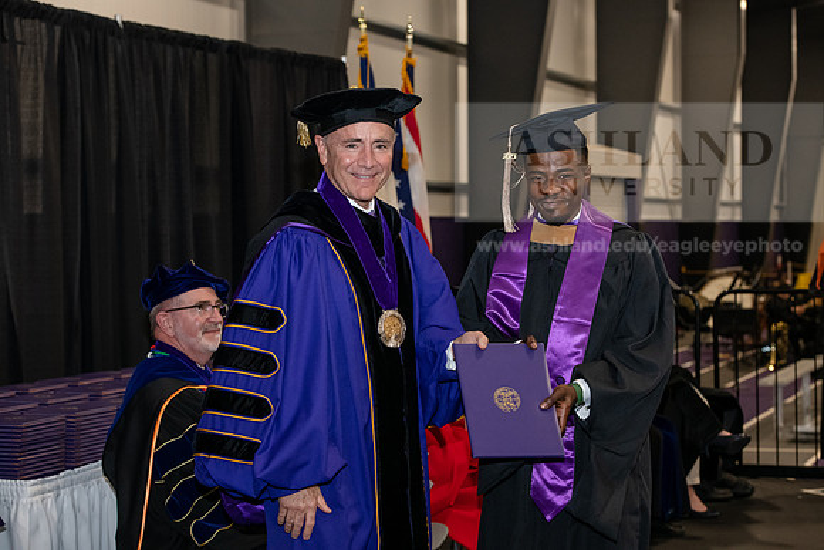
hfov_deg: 25.4
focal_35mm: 80
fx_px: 1831
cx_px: 412
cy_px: 275
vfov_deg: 17.1
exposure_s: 1/200
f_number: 5.6
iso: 2500
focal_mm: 80
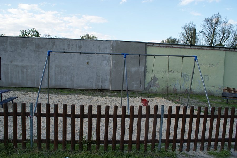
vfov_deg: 48.0
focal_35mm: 27
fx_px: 178
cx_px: 118
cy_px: 79
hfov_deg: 67.3
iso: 100
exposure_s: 1/160
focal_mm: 18
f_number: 5.6
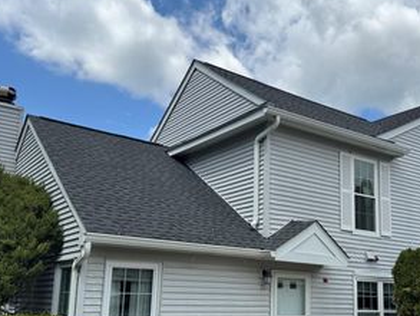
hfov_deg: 45.6
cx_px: 247
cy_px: 210
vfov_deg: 34.8
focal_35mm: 41
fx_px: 498
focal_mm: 6.76
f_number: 1.78
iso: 80
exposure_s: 1/5348
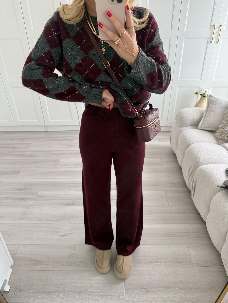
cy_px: 152
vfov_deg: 71.6
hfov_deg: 56.8
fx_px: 211
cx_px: 114
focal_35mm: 24
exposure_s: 1/121
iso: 200
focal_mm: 6.76
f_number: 1.78
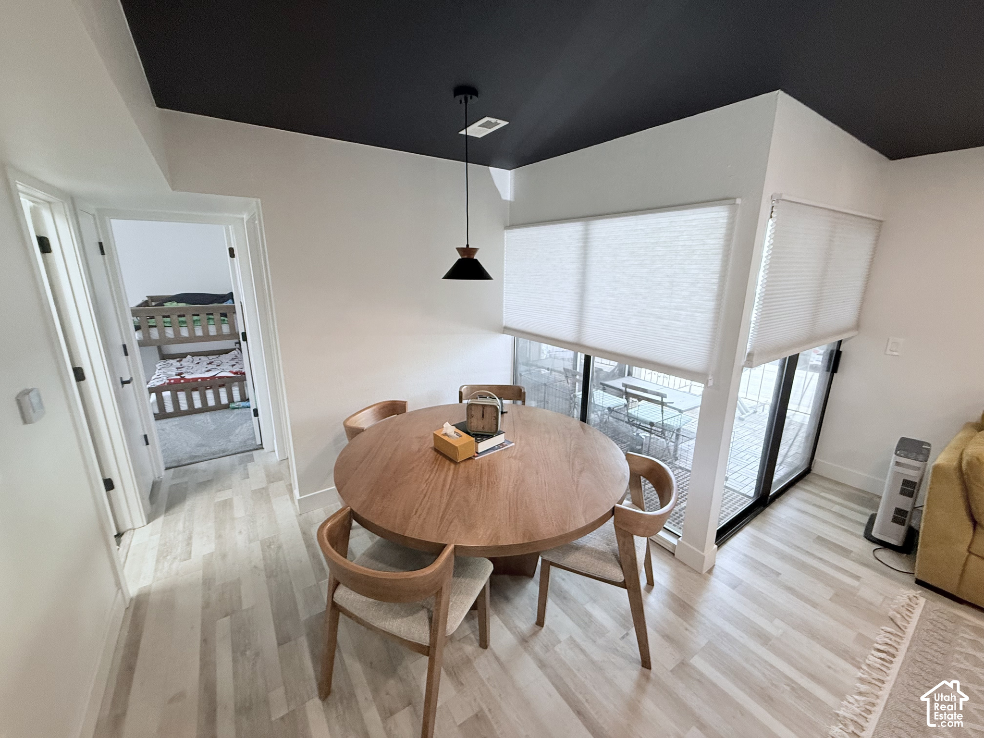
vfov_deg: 85.7
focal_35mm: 14
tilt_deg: -13.6
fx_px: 398
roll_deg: +0.2
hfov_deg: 102.1
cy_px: 369
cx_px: 492
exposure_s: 1/120
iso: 250
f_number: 2.2
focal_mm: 2.22
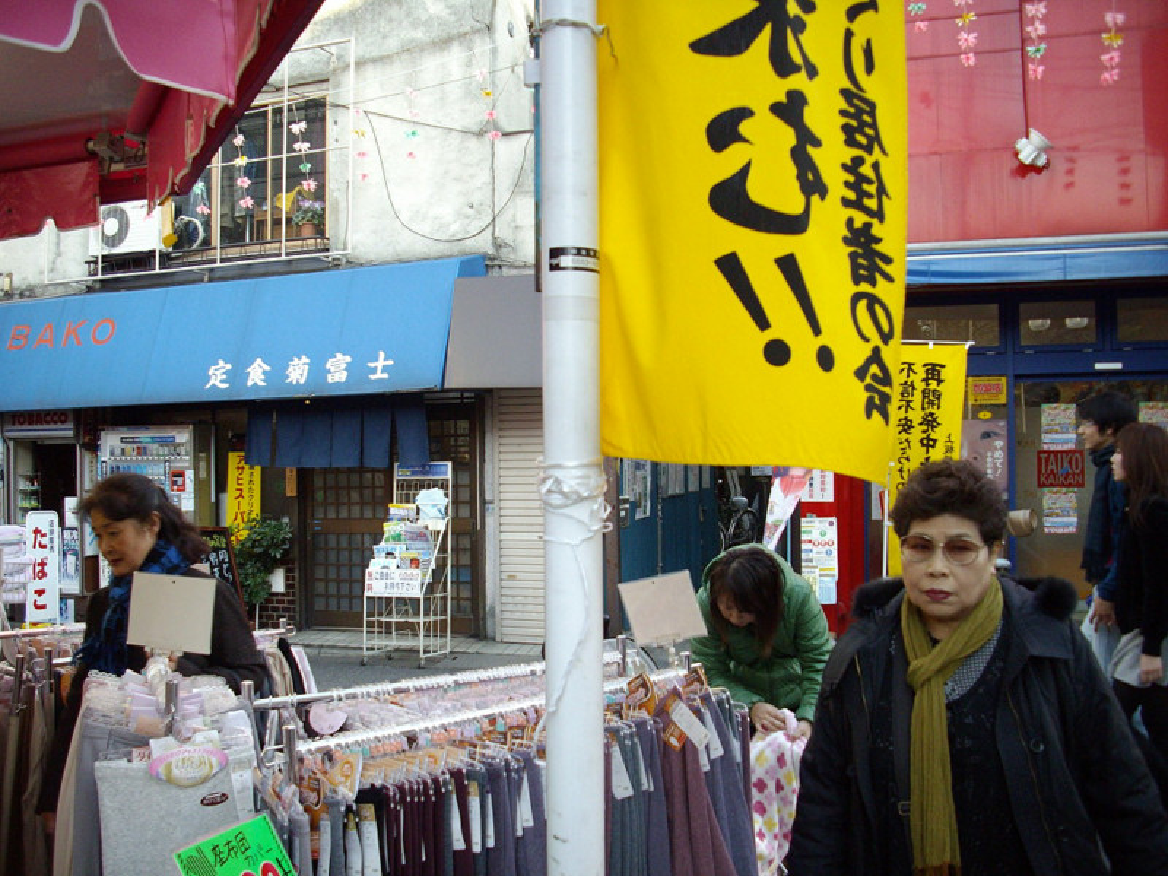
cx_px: 584
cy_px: 438
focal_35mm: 37
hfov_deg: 50.1
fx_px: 1248
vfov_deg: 38.7
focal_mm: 6.2
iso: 129
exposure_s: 1/125
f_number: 2.8
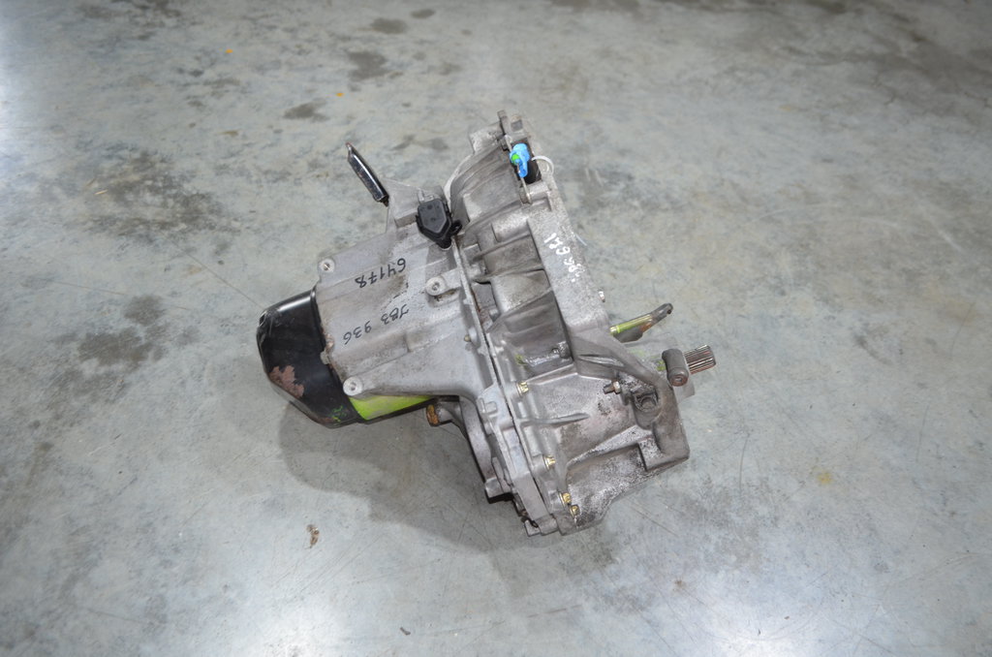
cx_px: 496
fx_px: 825
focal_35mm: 30
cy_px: 328
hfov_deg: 62.0
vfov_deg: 43.4
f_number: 3.8
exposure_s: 1/60
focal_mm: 20
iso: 640
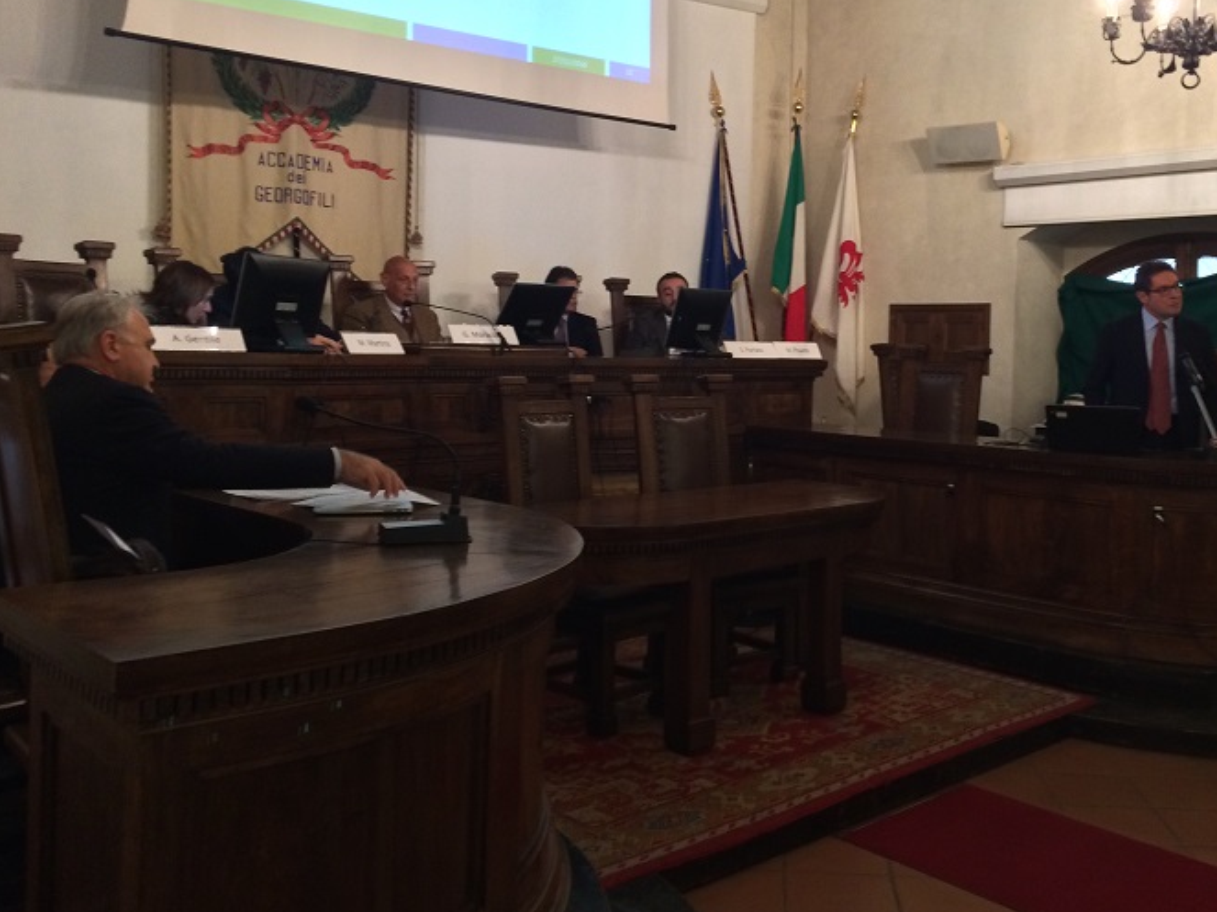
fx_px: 1230
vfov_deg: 40.5
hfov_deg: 52.3
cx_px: 723
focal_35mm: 35
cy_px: 374
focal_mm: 4.15
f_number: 2.2
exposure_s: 1/33
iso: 250
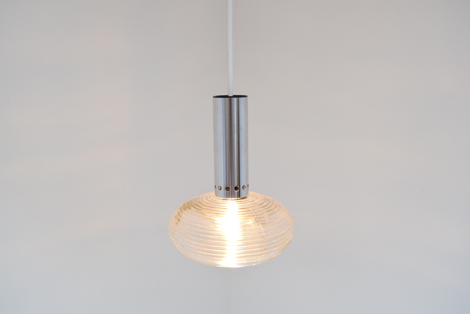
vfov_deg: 36.9
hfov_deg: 53.1
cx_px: 235
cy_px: 157
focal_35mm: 36
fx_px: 470
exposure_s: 1/125
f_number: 5.6
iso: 1600
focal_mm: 24
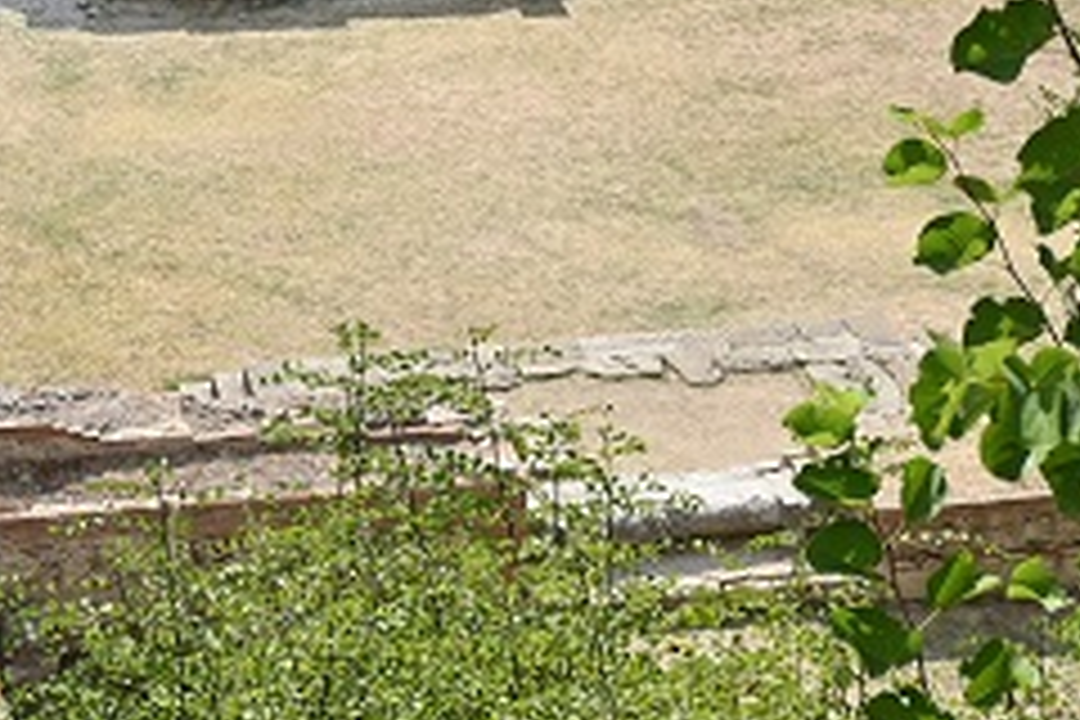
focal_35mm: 140
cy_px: -353
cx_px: 22
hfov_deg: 14.4
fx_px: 4200
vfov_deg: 9.5
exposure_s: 1/1000
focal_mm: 28
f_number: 5
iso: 125
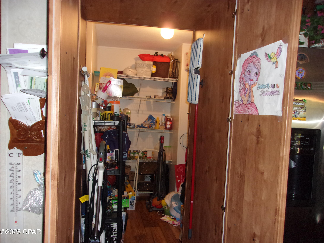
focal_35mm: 27
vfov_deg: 51.4
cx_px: 162
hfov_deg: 65.3
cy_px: 122
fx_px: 253
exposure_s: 1/34
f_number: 3
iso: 200
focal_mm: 4.9
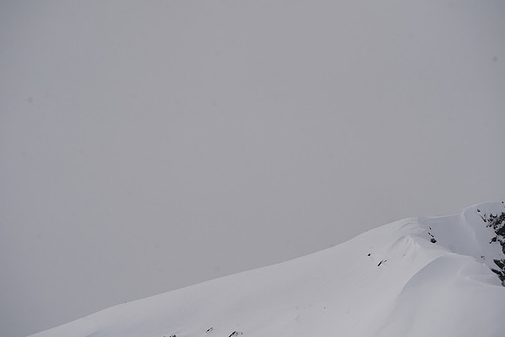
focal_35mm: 200
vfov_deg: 6.9
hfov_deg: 10.3
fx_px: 2806
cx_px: 252
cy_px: 168
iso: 250
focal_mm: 200
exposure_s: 1/1000
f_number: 8
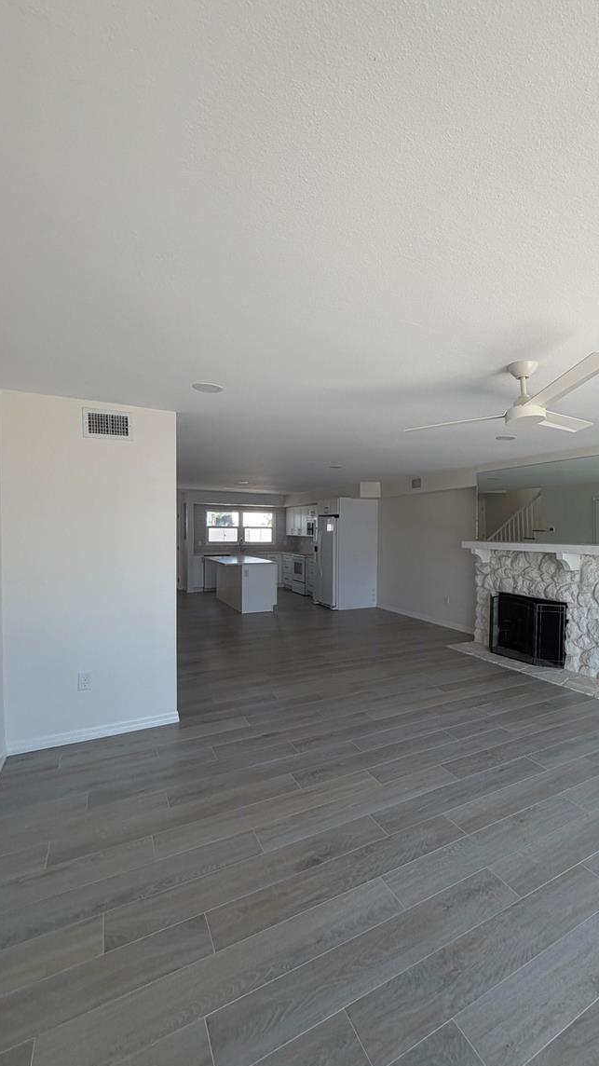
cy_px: 543
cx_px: 370
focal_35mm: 16
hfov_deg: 66.2
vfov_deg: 99.4
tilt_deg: -2.0
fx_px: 452
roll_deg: -0.7
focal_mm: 2.22
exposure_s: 1/143
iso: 50
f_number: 2.2
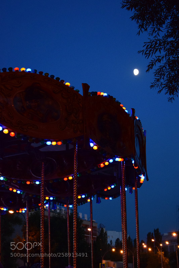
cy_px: 134
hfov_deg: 16.6
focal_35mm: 82
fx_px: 615
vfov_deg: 24.6
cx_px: 90
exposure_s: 1/30
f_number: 5.6
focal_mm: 55
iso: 3200
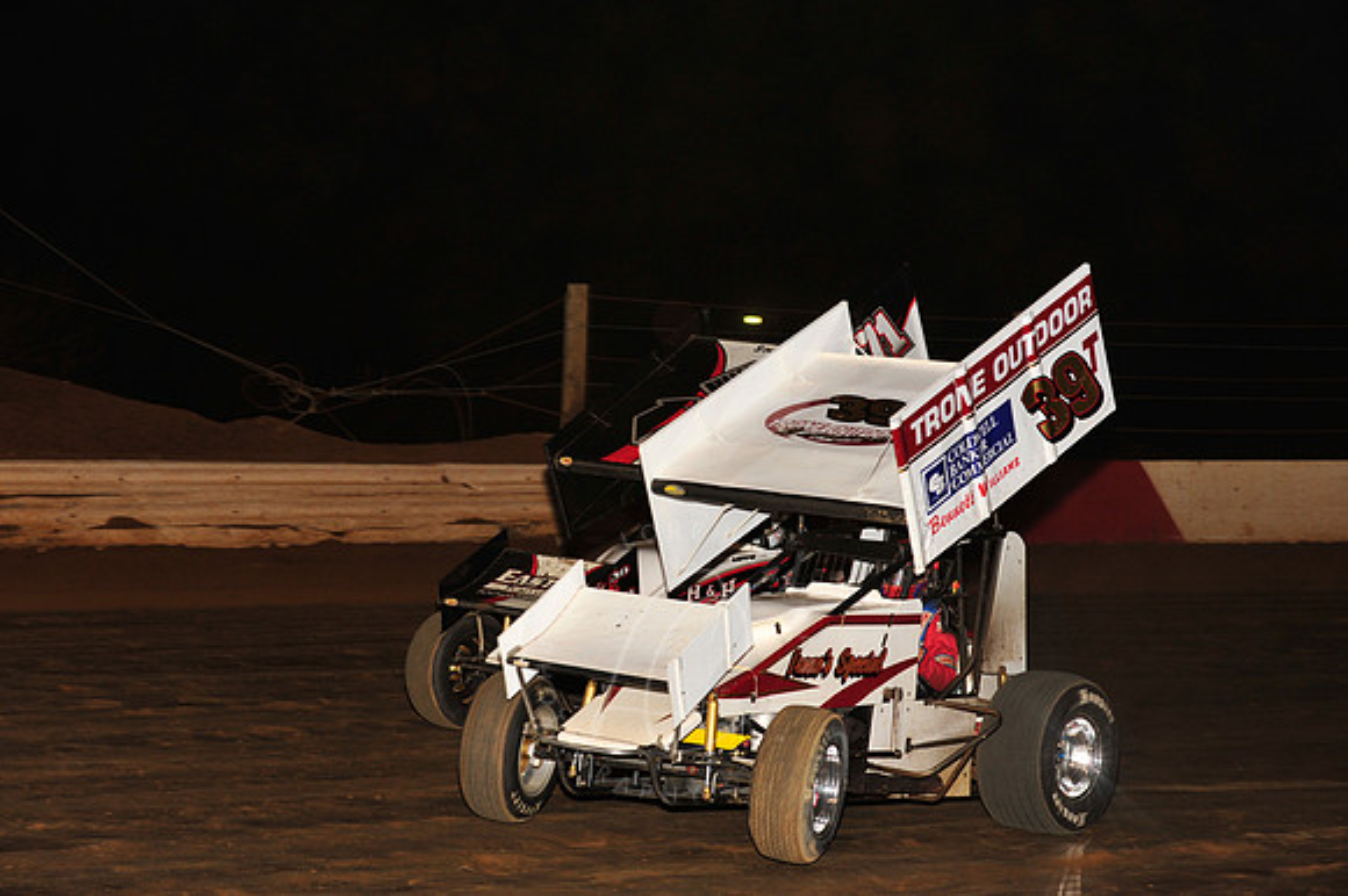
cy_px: 448
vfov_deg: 13.7
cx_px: 674
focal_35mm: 100
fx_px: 3742
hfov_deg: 20.4
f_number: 6.3
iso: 640
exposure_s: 1/250
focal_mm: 100
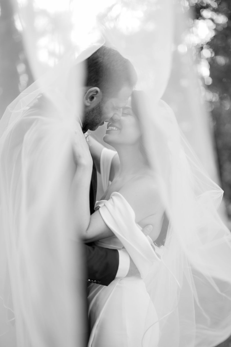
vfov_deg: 39.6
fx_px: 481
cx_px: 116
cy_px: 174
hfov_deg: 27.0
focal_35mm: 50
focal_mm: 50
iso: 125
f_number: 1.2
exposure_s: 1/400
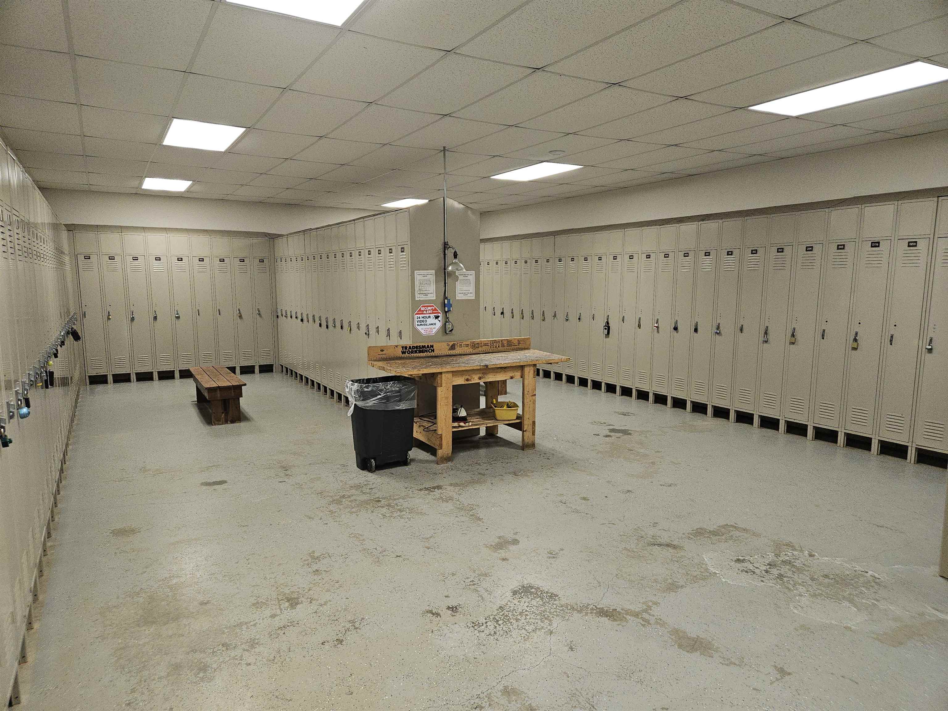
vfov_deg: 58.9
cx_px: 474
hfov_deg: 73.9
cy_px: 356
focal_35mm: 23
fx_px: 630
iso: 80
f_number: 1.8
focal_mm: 5.4
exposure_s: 1/42.2
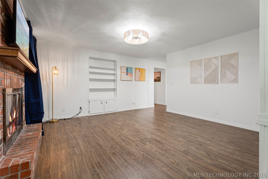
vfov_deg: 73.7
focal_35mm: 16
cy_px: 90
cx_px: 134
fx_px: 119
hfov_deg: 96.7
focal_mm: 16
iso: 200
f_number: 8
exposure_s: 1/2
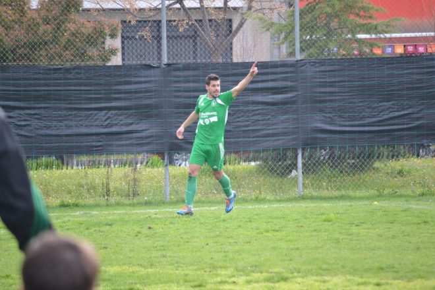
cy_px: 145
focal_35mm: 300
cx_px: 218
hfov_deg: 6.9
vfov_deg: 4.6
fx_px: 3625
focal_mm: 200
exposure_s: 1/500
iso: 720
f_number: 5.6
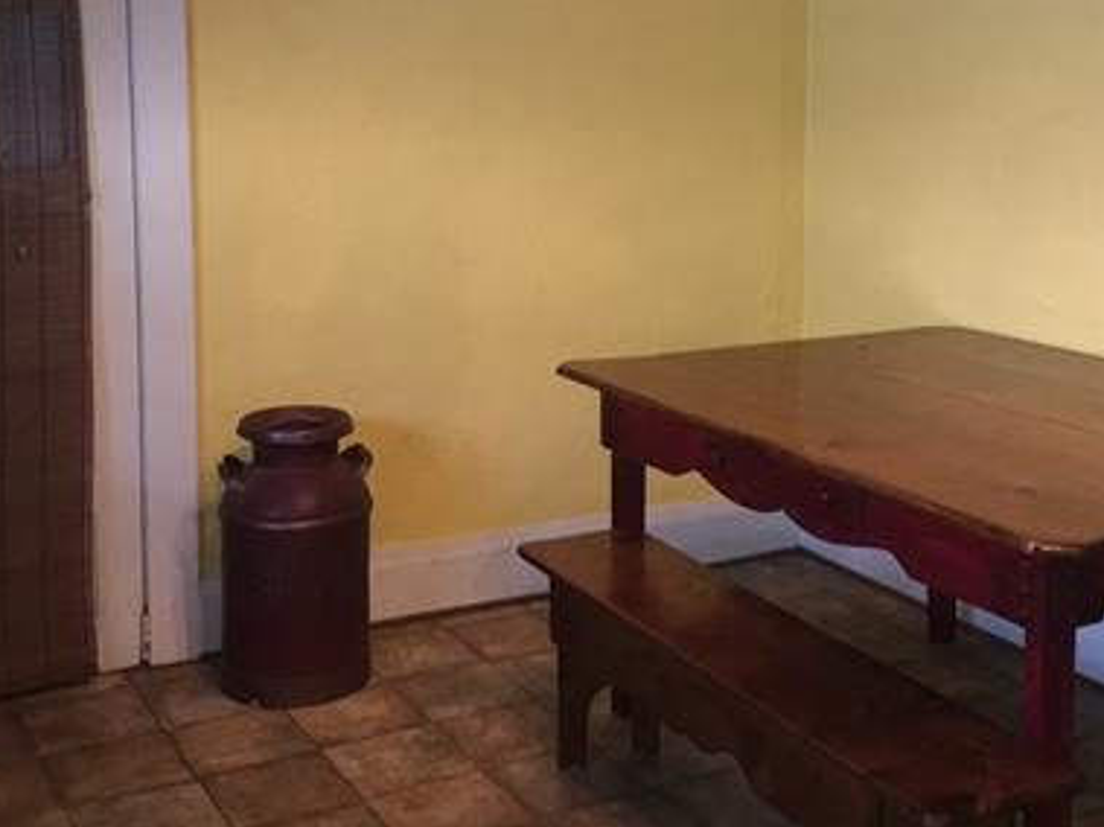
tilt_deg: -4.5
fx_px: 1562
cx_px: 664
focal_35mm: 49
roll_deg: -0.2
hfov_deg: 38.8
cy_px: 224
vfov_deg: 29.3
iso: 125
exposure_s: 1/20
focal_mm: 4.15
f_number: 2.2
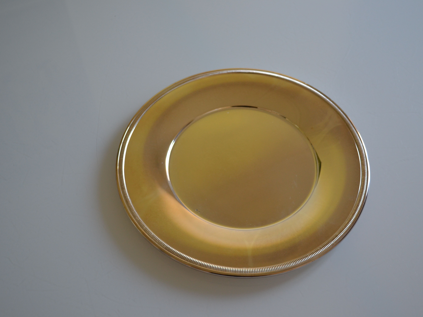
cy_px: 157
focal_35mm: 43
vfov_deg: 33.6
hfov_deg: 43.8
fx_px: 525
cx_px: 230
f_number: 4.2
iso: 400
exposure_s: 1/40
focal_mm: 26
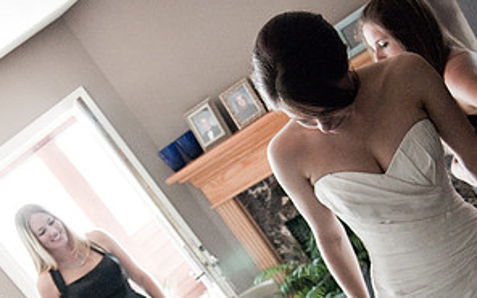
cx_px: 222
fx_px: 663
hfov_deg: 39.6
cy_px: 295
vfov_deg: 24.3
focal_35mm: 51
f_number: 2.8
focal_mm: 17
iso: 800
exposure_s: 1/125
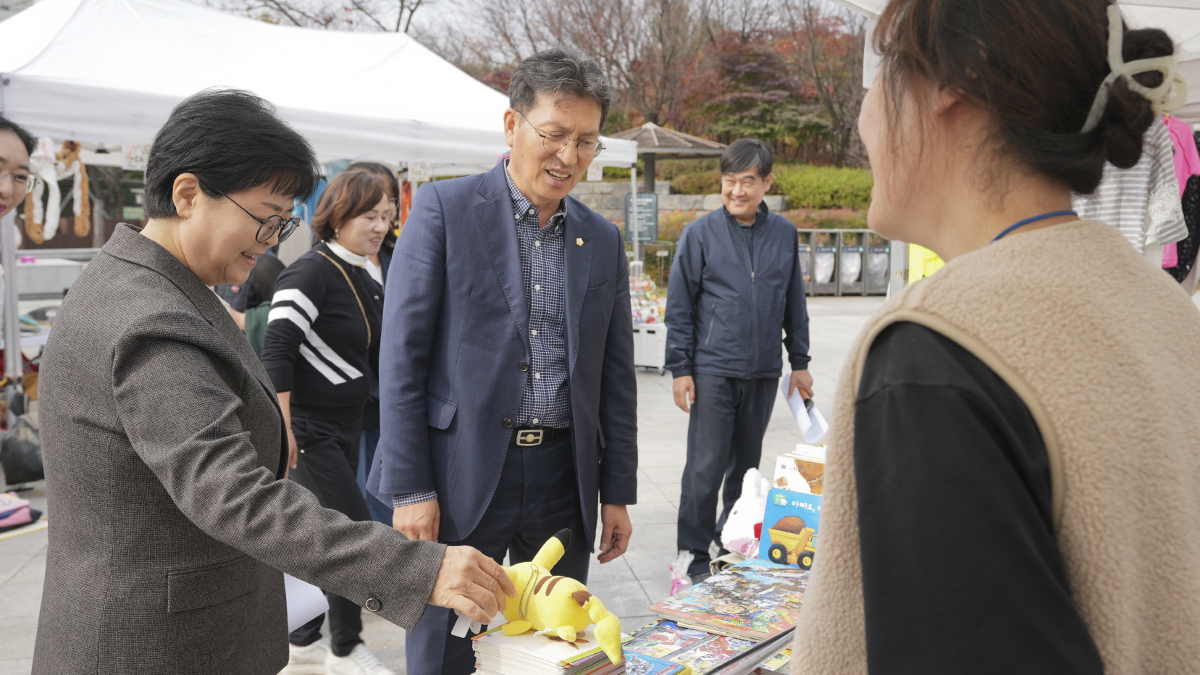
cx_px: 588
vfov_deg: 35.6
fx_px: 1050
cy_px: 341
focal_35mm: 33
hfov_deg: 59.5
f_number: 5.6
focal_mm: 29
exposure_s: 1/160
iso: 125
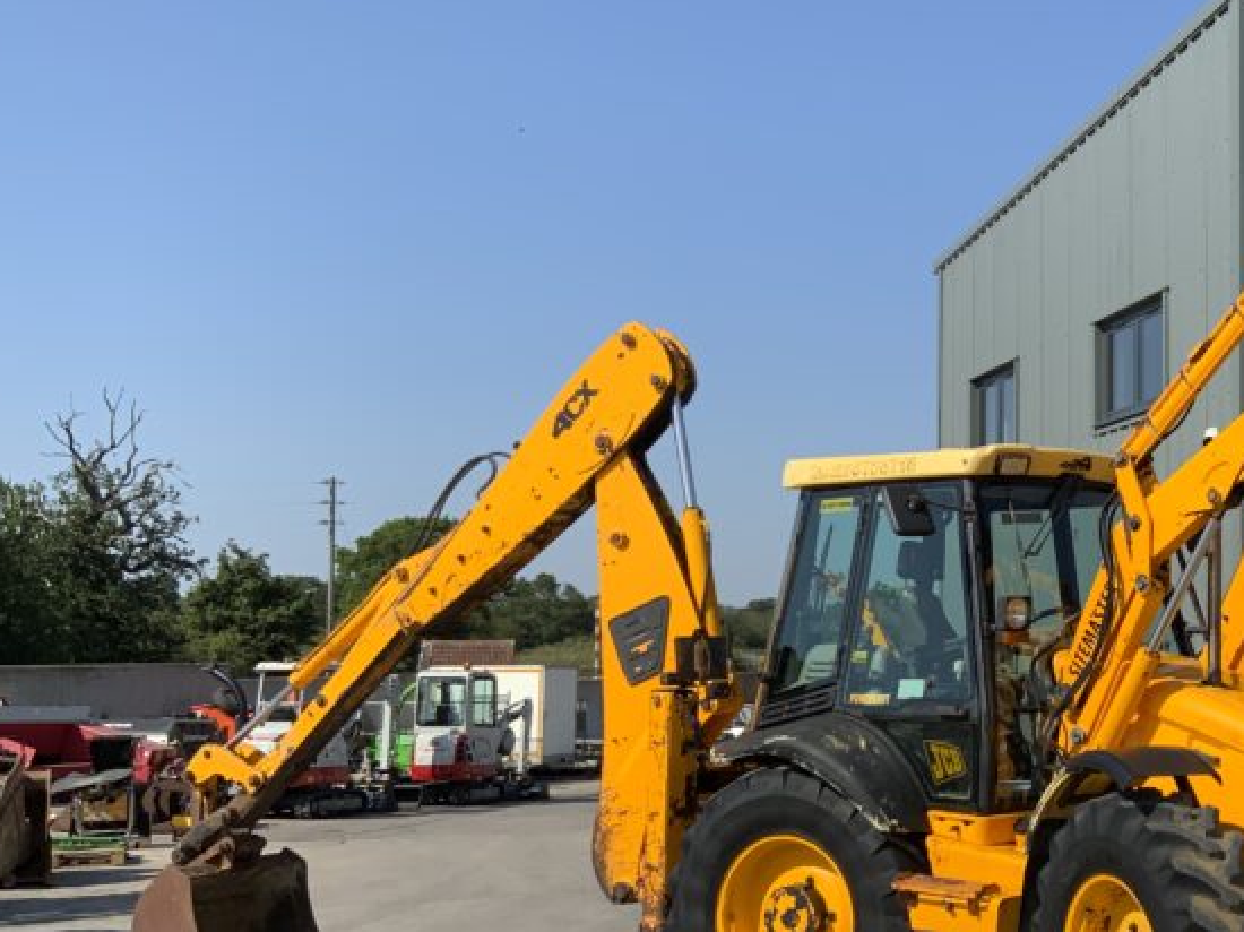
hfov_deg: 33.6
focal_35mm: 54
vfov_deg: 27.0
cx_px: 1122
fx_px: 1940
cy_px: 500
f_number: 1.8
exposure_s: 1/1984
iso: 20
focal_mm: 3
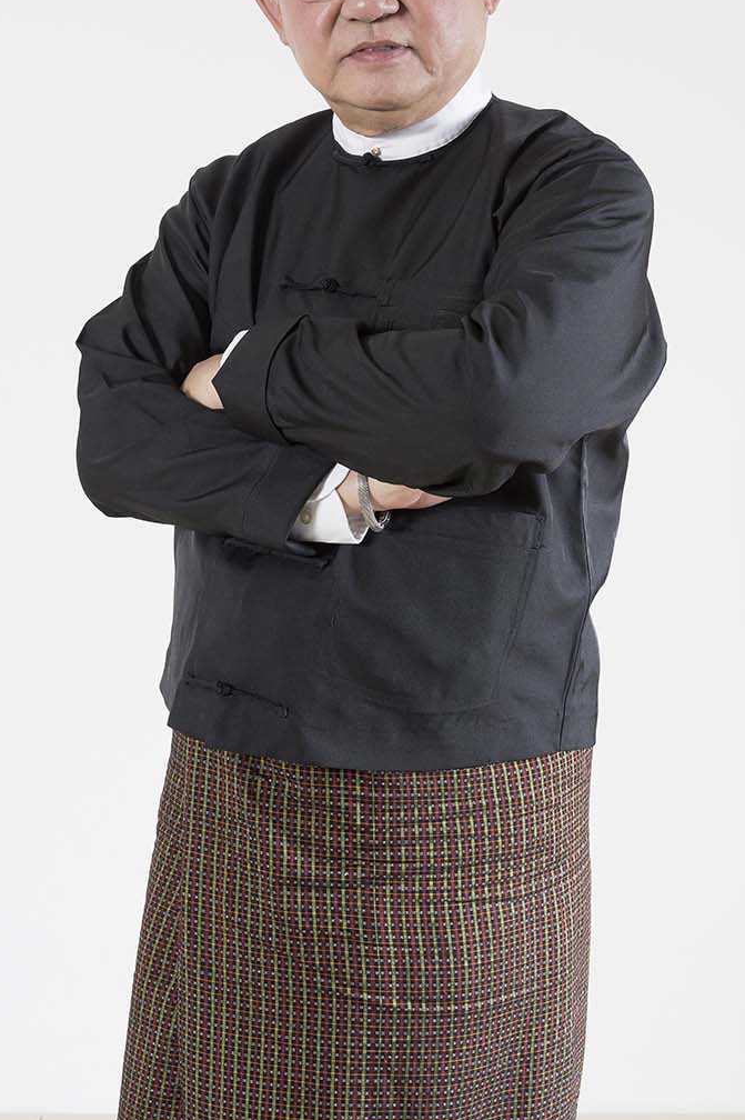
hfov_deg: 16.4
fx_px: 2579
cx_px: 384
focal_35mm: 83
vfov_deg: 24.4
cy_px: 414
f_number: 11
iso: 800
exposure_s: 1/100
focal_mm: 58
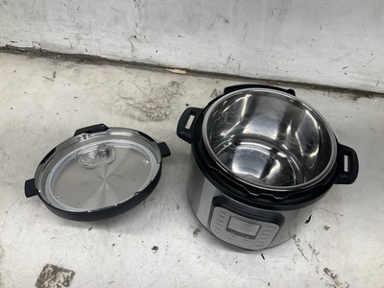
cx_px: 192
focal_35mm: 29
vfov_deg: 48.2
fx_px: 322
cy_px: 144
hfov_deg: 61.7
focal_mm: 3
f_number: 1.8
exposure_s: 1/120
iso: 40
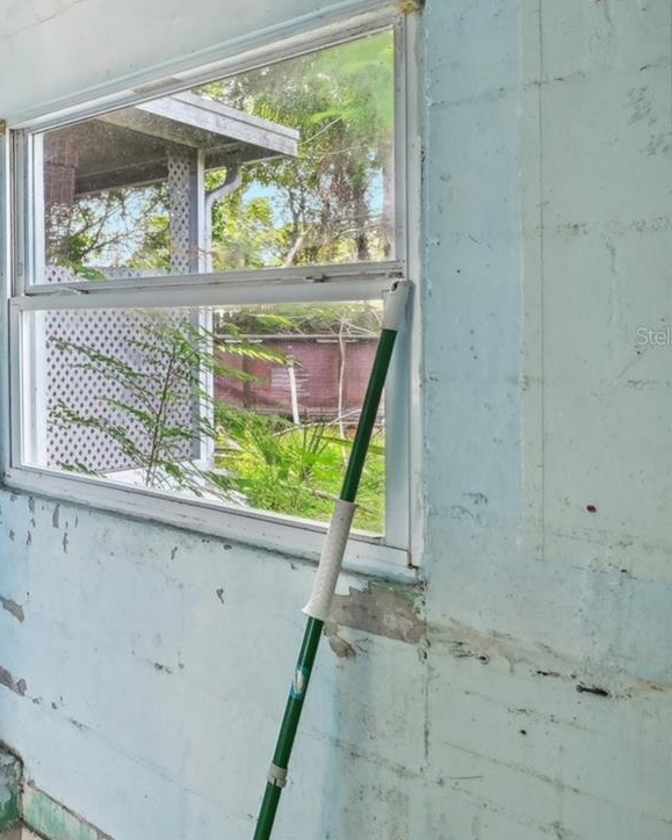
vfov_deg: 59.9
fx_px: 721
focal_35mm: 29
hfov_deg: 35.4
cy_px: 336
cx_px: -189
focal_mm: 14
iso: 400
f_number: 8
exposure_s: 1/40
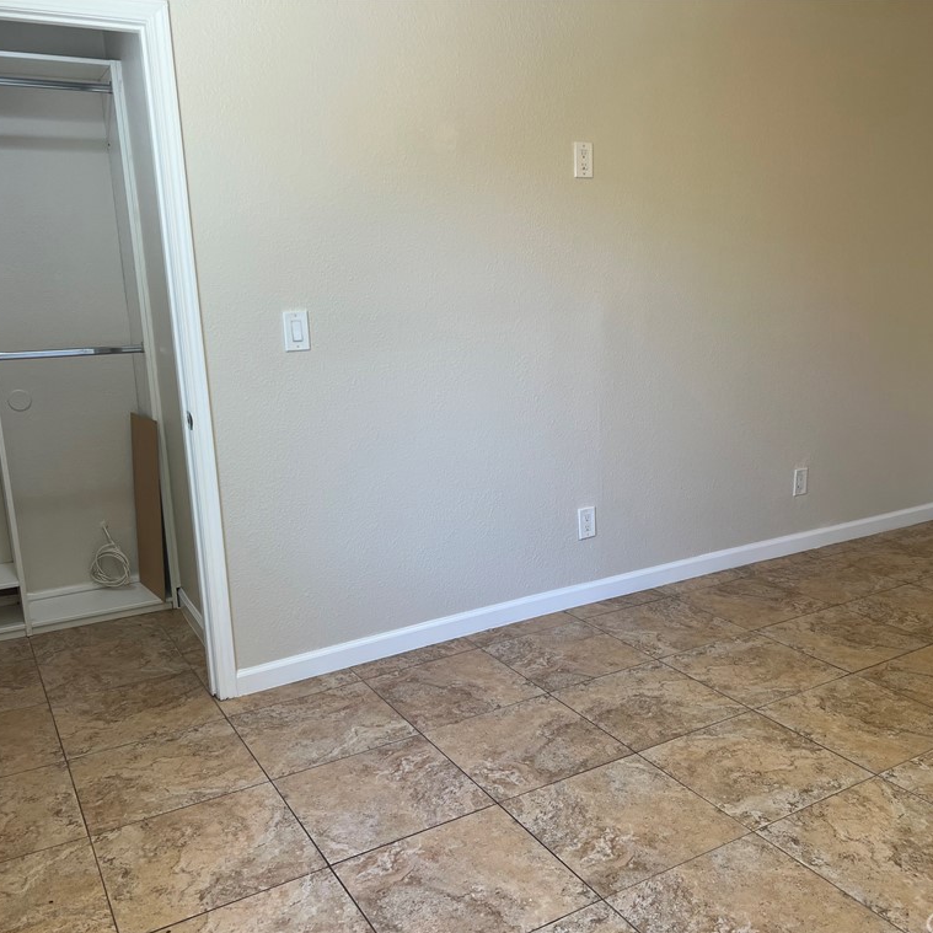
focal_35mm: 31
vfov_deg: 52.5
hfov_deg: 52.4
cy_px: 470
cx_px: 515
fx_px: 945
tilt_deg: -13.4
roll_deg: +2.2
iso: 64
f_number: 1.5
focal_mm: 5.7
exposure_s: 1/120
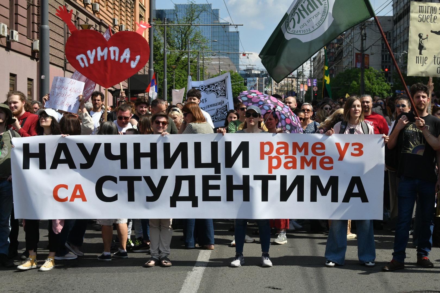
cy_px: 146
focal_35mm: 70
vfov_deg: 19.5
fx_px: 855
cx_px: 220
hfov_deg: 28.8
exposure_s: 1/2000
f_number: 11
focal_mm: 70
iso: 800
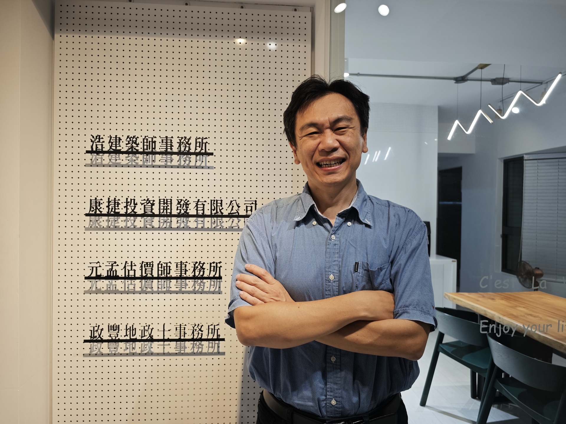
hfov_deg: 73.9
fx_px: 376
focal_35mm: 23
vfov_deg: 58.9
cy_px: 212
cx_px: 283
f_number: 2
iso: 200
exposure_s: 1/120
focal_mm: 8.72
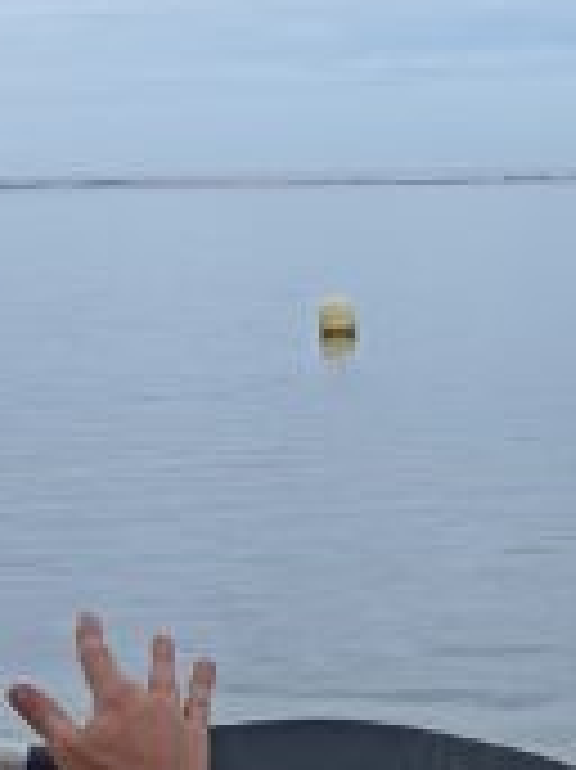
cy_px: 770
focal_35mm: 162
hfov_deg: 9.1
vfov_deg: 12.1
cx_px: 576
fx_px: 3599
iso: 104
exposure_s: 1/1183
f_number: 1.9
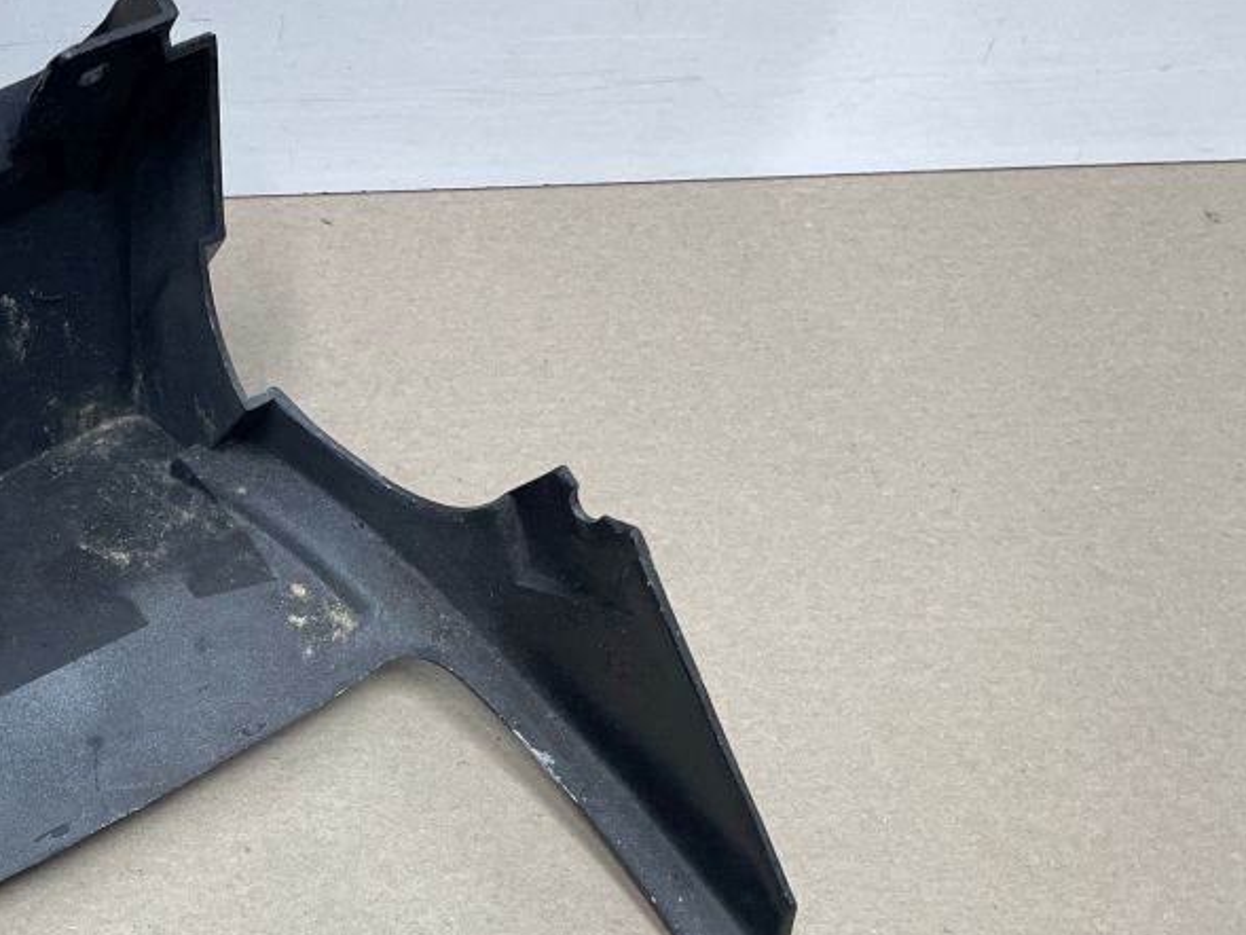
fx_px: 1908
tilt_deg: -55.9
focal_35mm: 53
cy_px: 770
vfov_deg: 26.9
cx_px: 47
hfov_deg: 33.6
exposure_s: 1/100
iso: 125
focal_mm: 4.2
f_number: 1.6
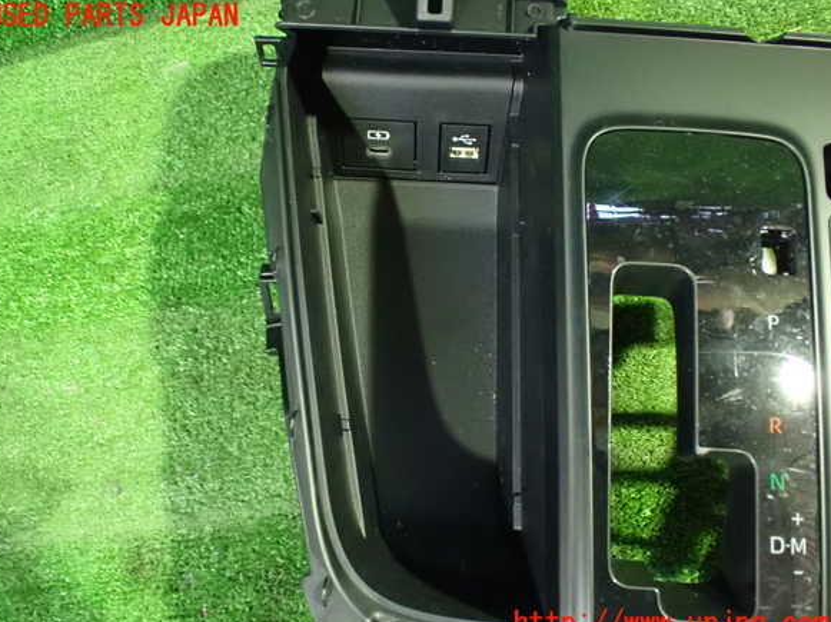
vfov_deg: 45.4
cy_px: 320
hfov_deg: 58.4
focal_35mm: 31
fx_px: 744
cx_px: 408
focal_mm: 5.4
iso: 1600
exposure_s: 1/30
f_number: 2.3
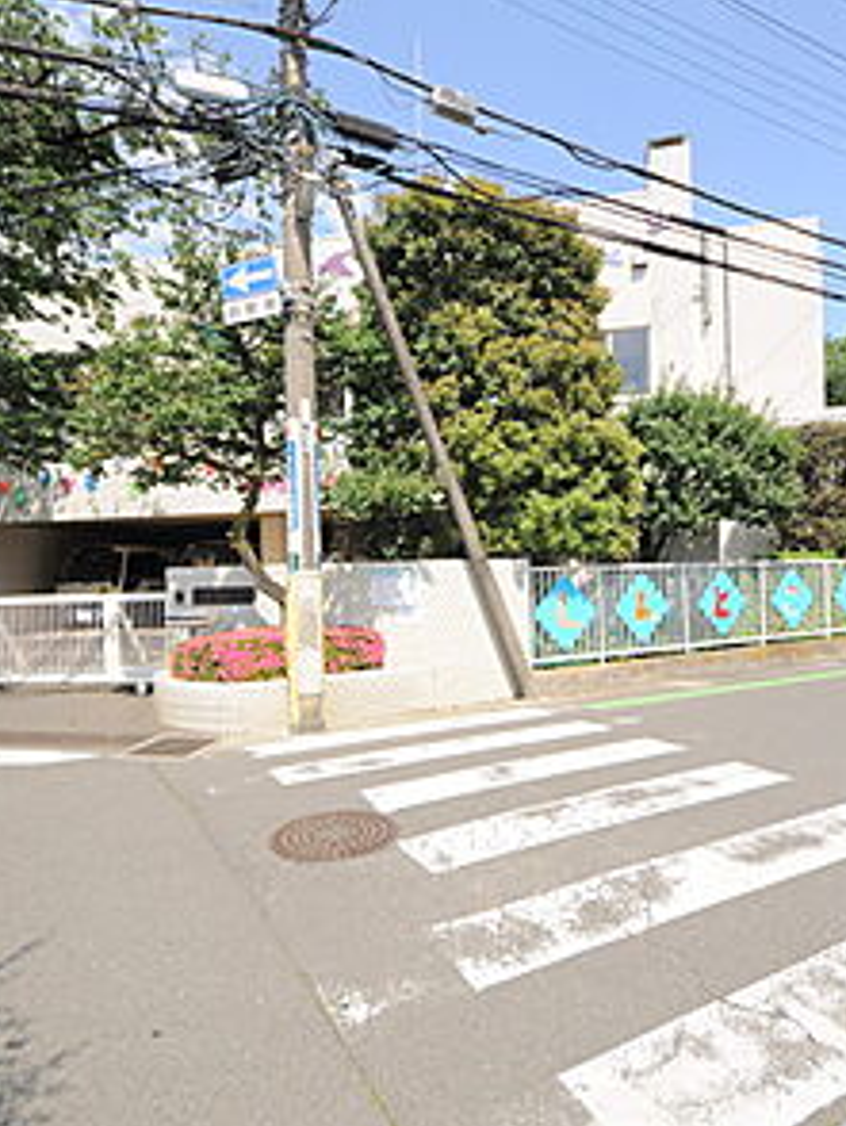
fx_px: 642
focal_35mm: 20
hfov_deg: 66.6
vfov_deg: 82.5
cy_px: 561
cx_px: 459
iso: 200
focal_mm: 9
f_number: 8
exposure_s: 1/250
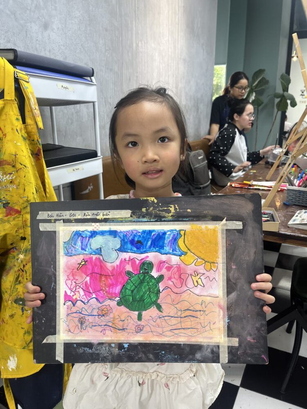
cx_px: 154
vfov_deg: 67.3
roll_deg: -2.0
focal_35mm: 26
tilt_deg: -15.4
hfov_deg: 53.1
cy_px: 204
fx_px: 307
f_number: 1.6
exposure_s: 1/100
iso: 80
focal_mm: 5.1
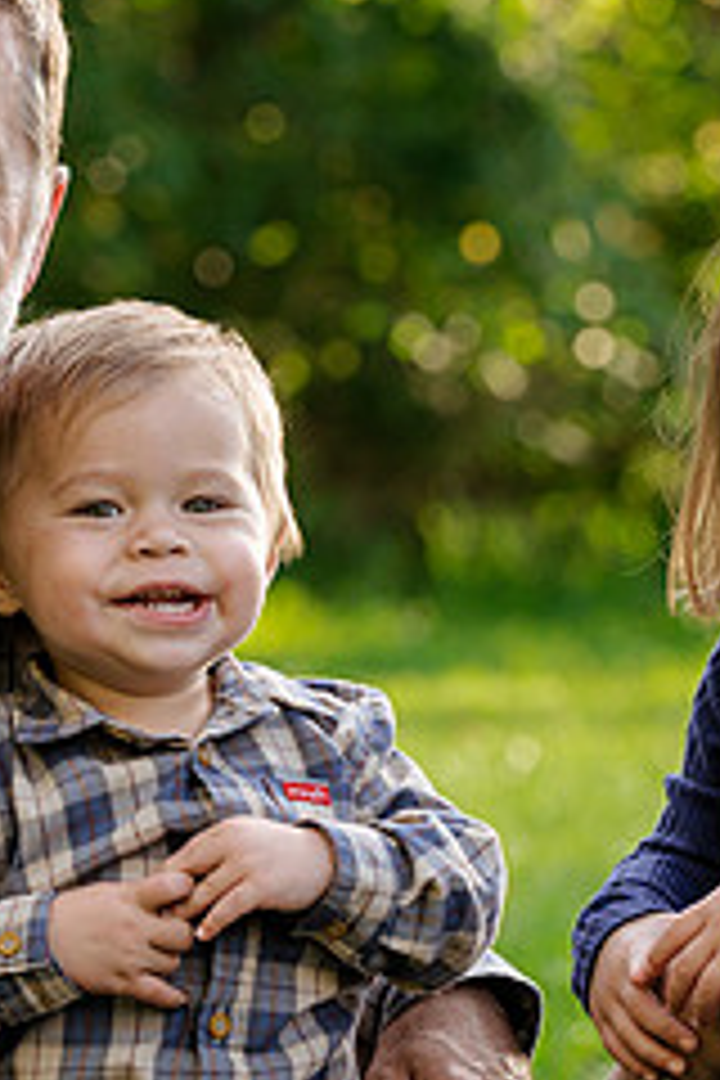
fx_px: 9569
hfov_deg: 4.3
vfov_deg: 6.5
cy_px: 623
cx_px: 504
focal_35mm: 319
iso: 640
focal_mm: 132
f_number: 5.6
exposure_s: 1/200
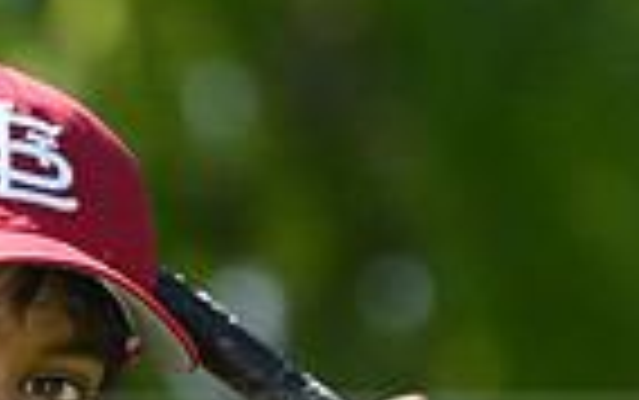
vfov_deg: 1.8
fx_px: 12636
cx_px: -74
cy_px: 454
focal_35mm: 725
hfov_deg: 2.9
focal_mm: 175
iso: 200
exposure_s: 1/400
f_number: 5.6
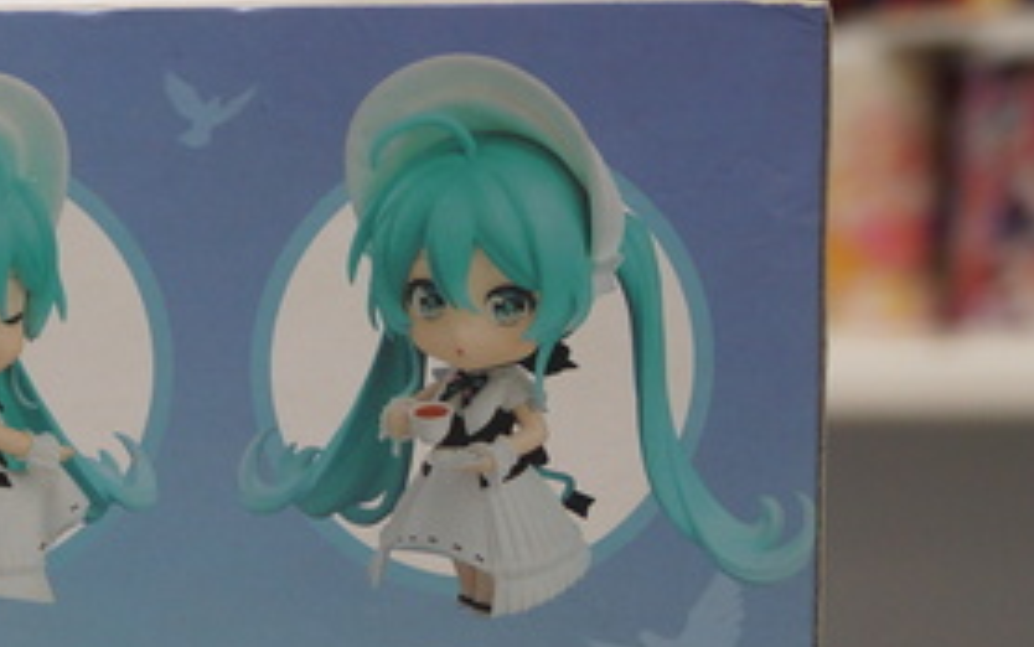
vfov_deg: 10.5
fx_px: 3411
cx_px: -275
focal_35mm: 121
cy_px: 918
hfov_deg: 16.4
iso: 400
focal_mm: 22
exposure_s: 1/30
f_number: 4
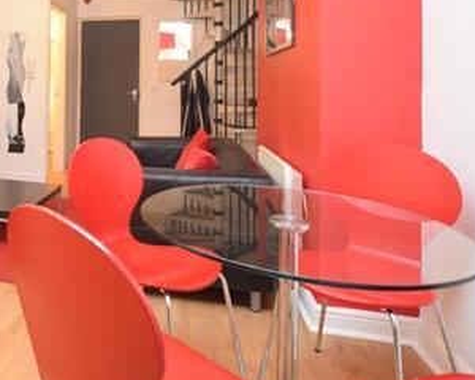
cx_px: 13
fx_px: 422
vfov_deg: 46.0
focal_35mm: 30
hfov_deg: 49.3
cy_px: 76
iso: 2500
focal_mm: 10
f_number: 3.5
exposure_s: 1/60
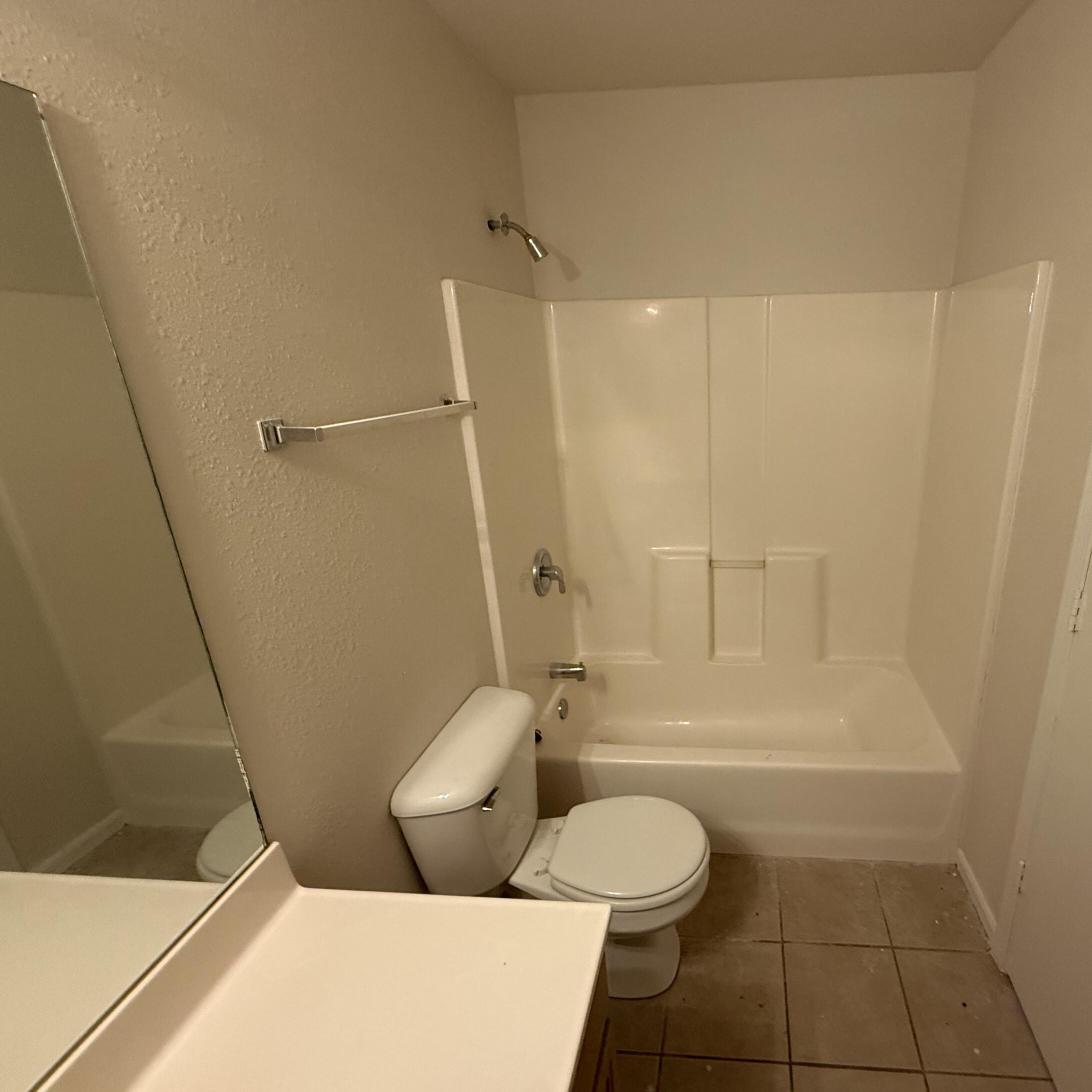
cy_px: 556
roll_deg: +0.1
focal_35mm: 17
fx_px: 607
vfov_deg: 84.0
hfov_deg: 81.9
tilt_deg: -17.8
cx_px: 702
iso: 250
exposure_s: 1/60
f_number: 2.2
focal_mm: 2.22
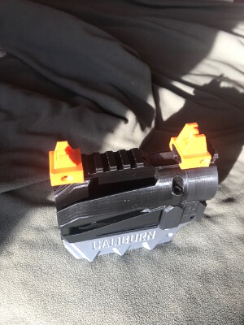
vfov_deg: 63.4
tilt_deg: -45.1
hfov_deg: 49.7
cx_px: 122
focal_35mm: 28
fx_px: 263
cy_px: 162
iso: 25
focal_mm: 3.99
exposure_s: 1/60
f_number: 1.8
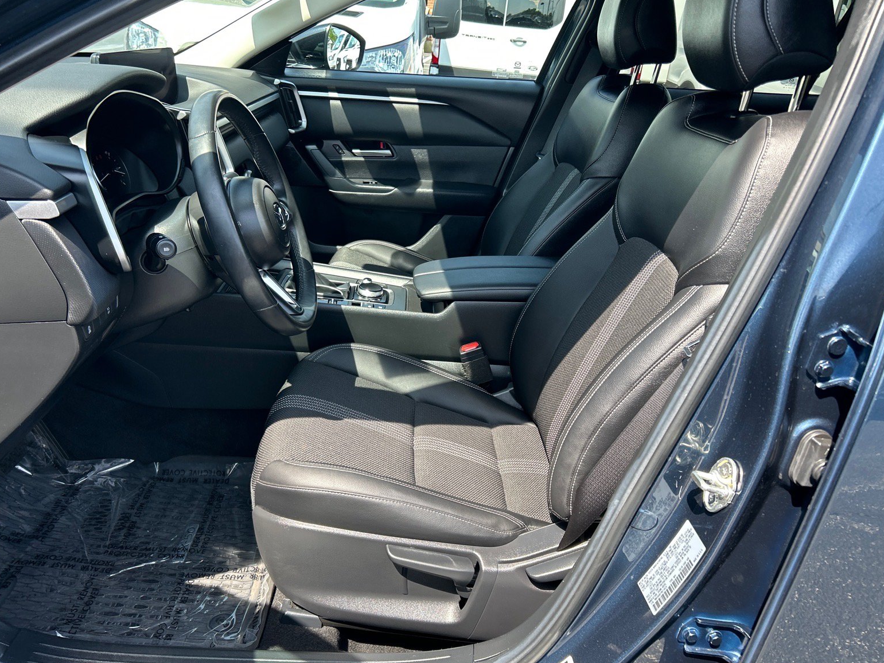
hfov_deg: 65.3
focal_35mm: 27
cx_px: 433
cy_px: 340
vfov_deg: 51.4
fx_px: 690
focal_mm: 5.7
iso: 50
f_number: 1.5
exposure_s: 1/336
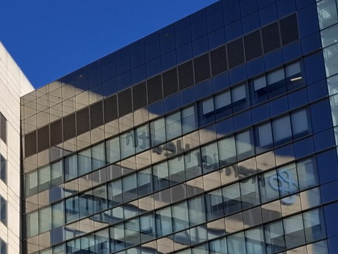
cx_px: 3
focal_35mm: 100
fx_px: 977
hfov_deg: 19.1
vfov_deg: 14.4
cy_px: 288
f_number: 1.8
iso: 50
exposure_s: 1/1965
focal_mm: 5.54
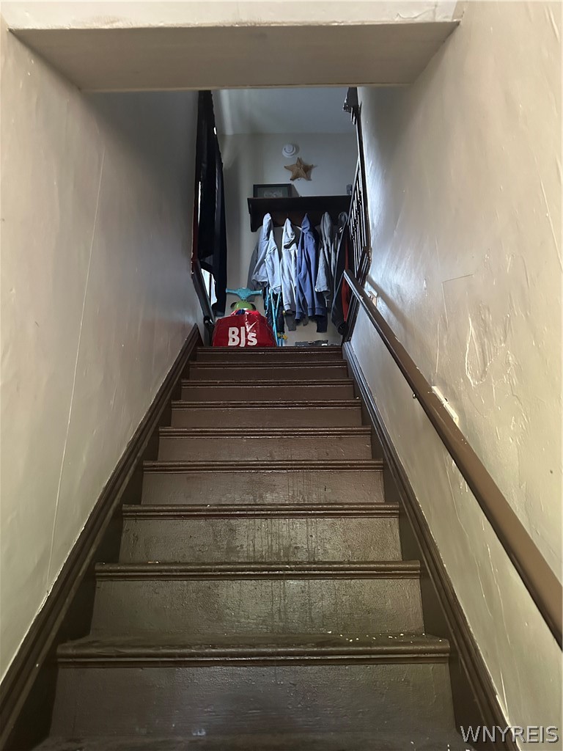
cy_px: 376
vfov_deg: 71.6
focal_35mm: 24
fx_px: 520
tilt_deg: +19.4
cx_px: 282
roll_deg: +1.2
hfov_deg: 56.8
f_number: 1.78
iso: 1000
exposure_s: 1/38
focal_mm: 6.86
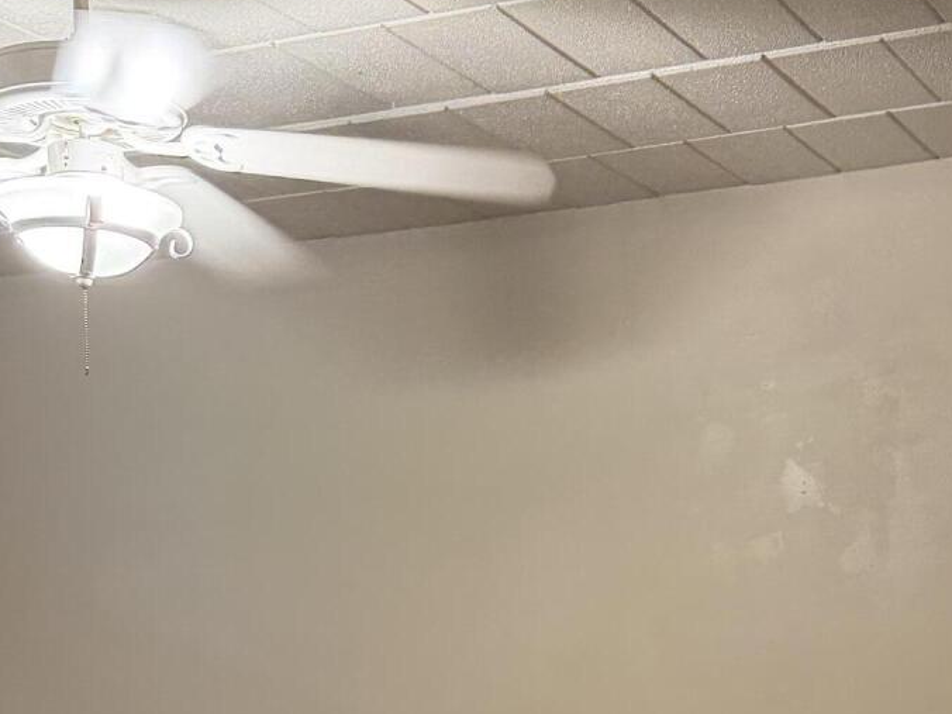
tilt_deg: -2.4
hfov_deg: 27.2
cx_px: 628
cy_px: 756
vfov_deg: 19.9
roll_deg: +0.7
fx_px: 1953
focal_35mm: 71
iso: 320
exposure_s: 1/60
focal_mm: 6.76
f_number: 1.78
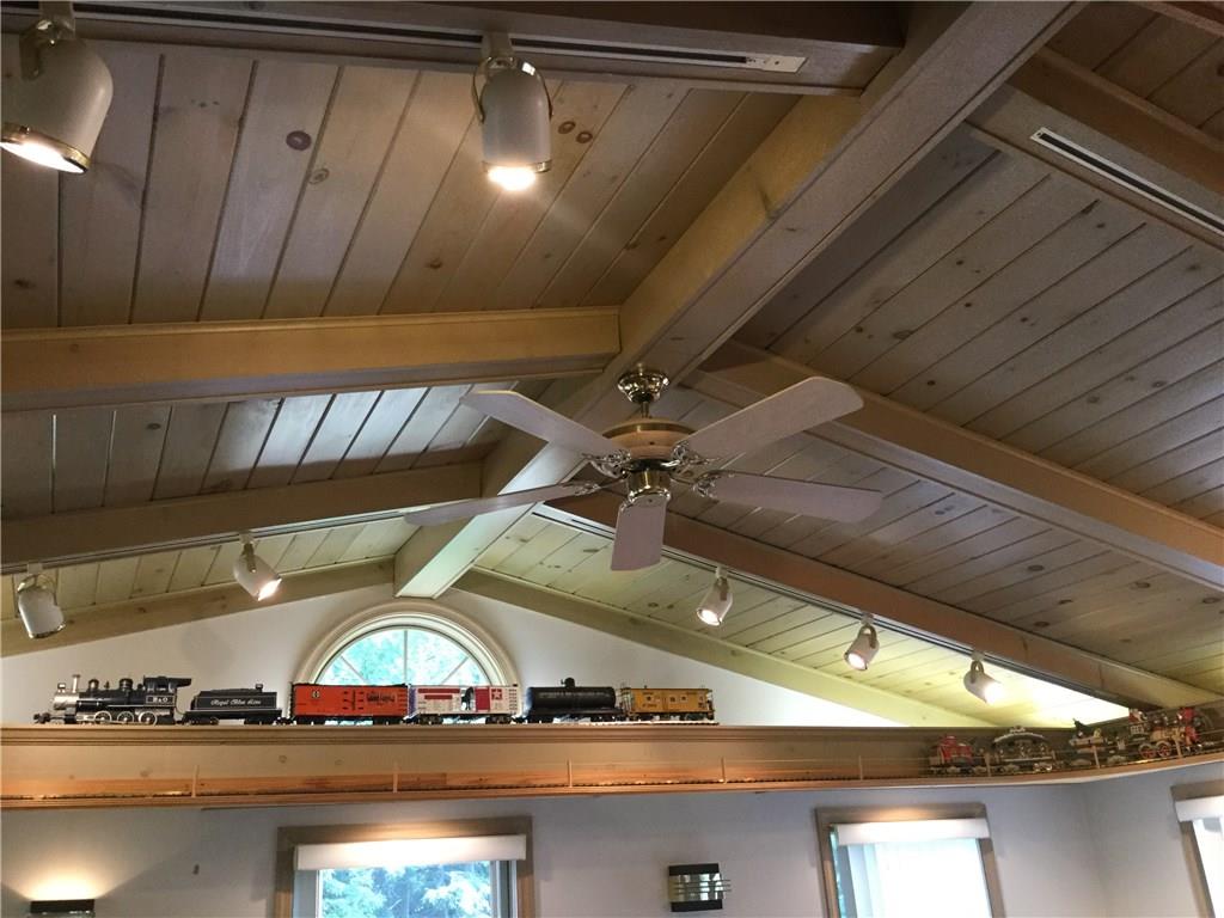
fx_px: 1096
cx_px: 612
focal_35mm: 31
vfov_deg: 45.4
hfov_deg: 58.4
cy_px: 459
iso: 125
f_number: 2.4
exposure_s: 1/30
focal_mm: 3.3
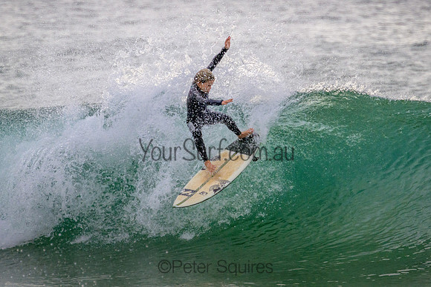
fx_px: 12231
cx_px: 216
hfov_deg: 2.0
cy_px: 104
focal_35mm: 1021
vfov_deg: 1.3
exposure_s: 1/2000
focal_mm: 800
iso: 1600
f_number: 11
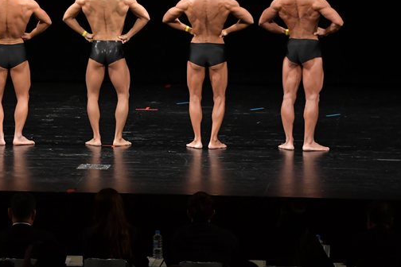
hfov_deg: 9.1
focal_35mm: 226
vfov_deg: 6.1
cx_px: 100
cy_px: 83
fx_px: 2517
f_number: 5.6
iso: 2500
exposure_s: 1/400
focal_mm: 98
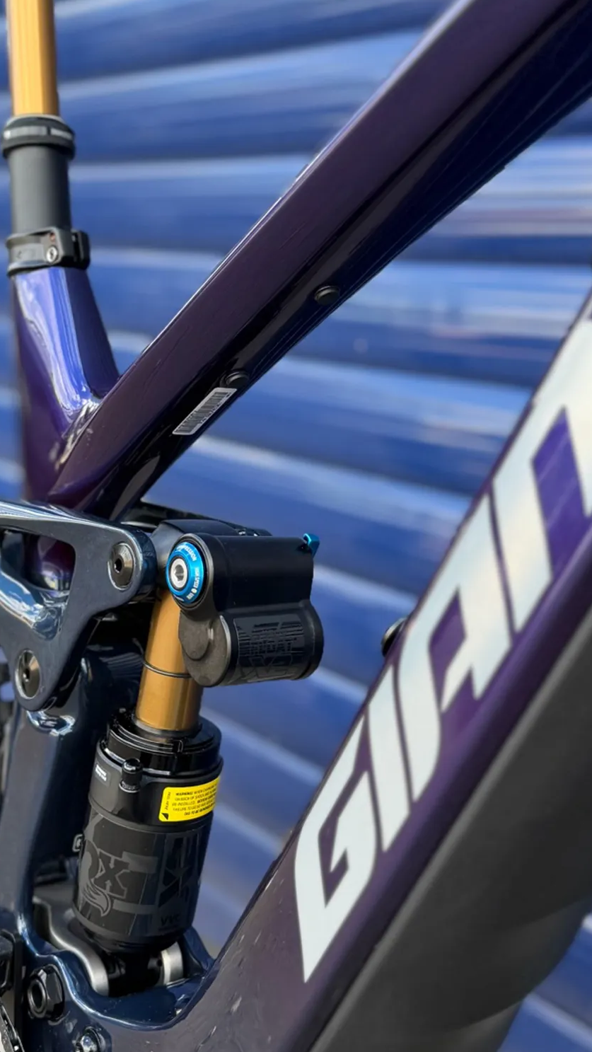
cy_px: 502
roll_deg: -3.3
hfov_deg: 26.5
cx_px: 296
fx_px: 1255
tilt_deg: -9.5
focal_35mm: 45
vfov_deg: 45.5
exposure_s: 1/256
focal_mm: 6.76
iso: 80
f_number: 1.78
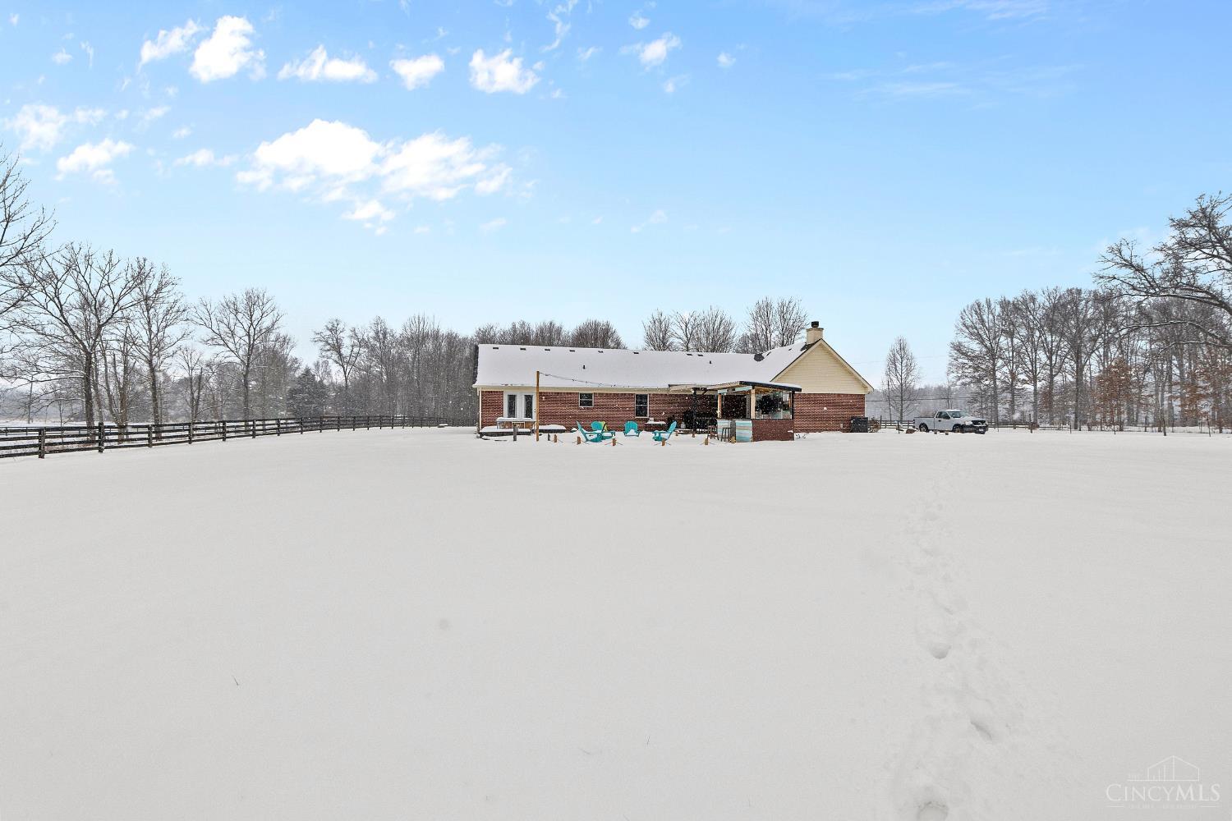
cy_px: 410
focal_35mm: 15
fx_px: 513
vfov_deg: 77.3
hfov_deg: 100.4
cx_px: 616
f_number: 8
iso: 400
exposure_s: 1/2000
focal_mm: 10
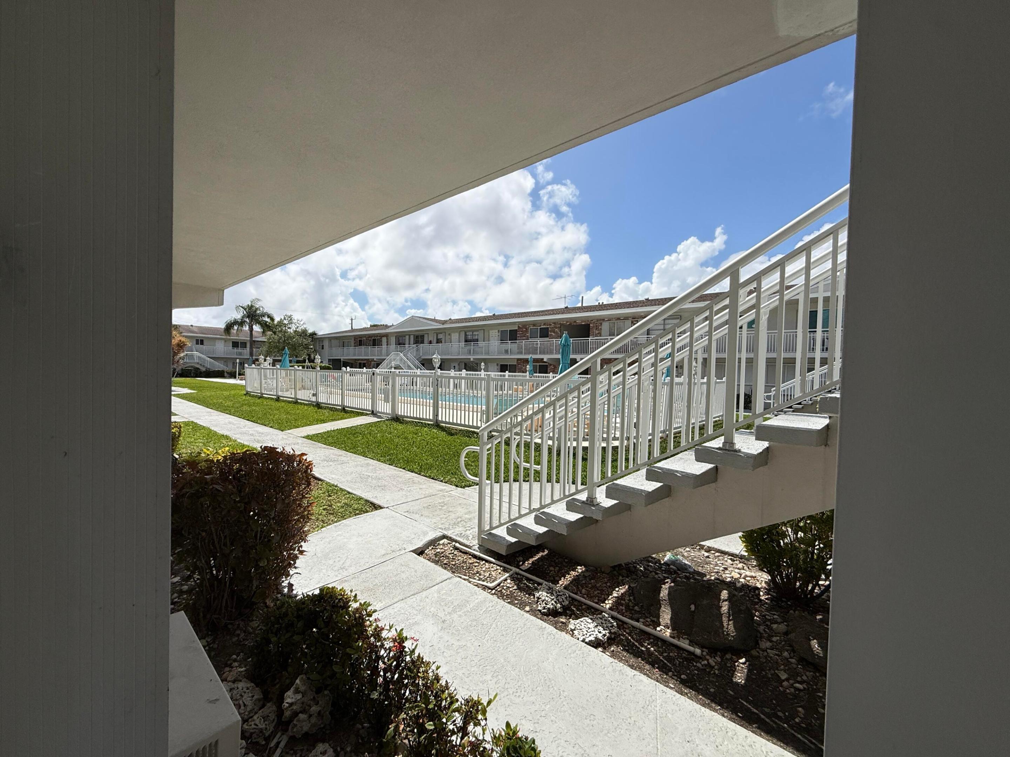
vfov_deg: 85.7
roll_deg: -1.2
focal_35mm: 14
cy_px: 378
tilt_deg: -1.4
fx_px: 408
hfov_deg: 102.1
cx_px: 505
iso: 50
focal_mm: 2.22
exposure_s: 1/6173
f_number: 2.2
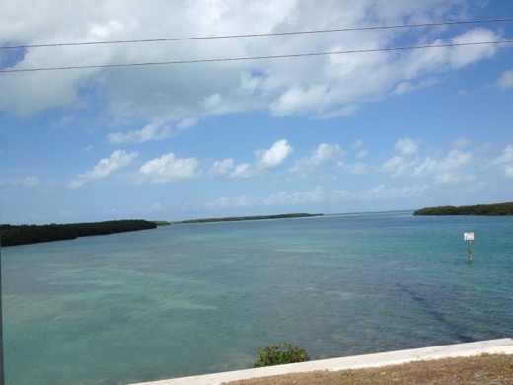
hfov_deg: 52.6
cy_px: 192
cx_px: 256
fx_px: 519
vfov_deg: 40.7
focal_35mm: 35
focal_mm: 4.28
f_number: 2.4
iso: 64
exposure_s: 1/3247
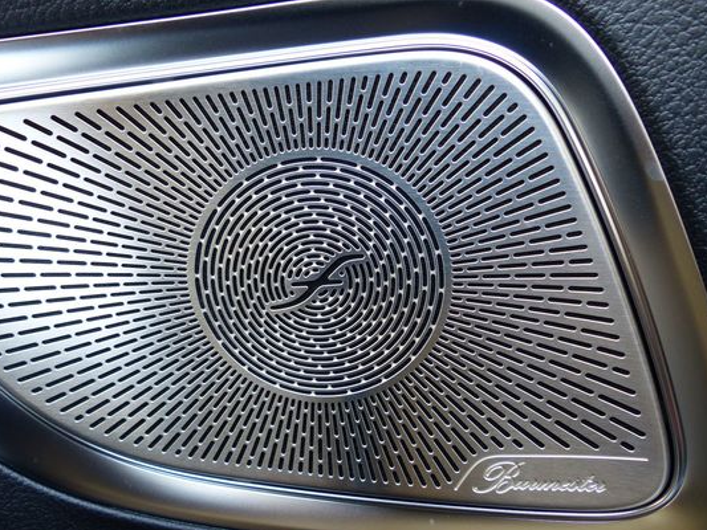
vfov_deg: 46.7
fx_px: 613
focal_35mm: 30
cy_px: 295
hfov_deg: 59.6
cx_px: 290
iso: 125
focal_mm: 4.5
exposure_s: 1/60
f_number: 2.8
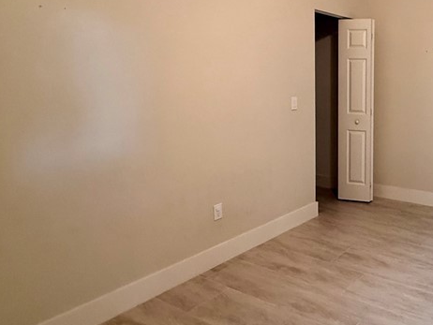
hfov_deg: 50.7
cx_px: 401
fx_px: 388
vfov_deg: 44.8
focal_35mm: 31
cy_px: 107
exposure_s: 1/60
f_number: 2.2
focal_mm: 2.22
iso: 400
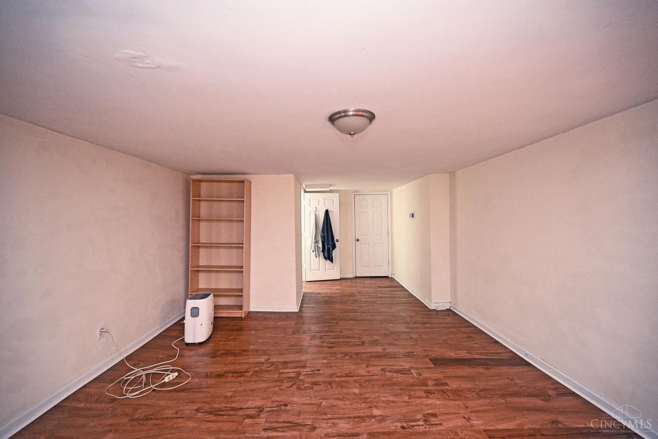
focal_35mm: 14
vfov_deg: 81.2
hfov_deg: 104.3
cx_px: 329
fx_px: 256
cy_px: 220
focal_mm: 14
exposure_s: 1/60
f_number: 4
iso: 2500
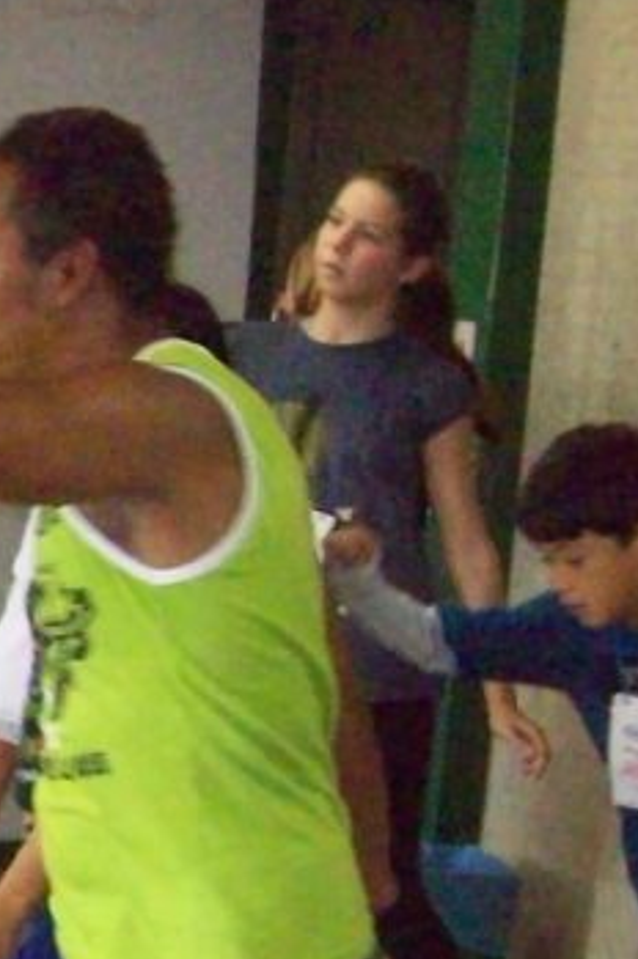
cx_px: -616
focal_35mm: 110
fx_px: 2930
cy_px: 717
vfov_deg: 18.5
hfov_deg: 11.3
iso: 800
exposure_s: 1/128
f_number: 2.7
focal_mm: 6
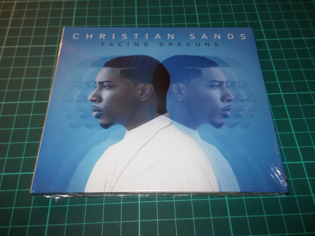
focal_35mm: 29
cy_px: 118
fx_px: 264
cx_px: 158
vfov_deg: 48.2
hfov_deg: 61.7
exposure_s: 1/30
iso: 200
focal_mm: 4.1
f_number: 3.3
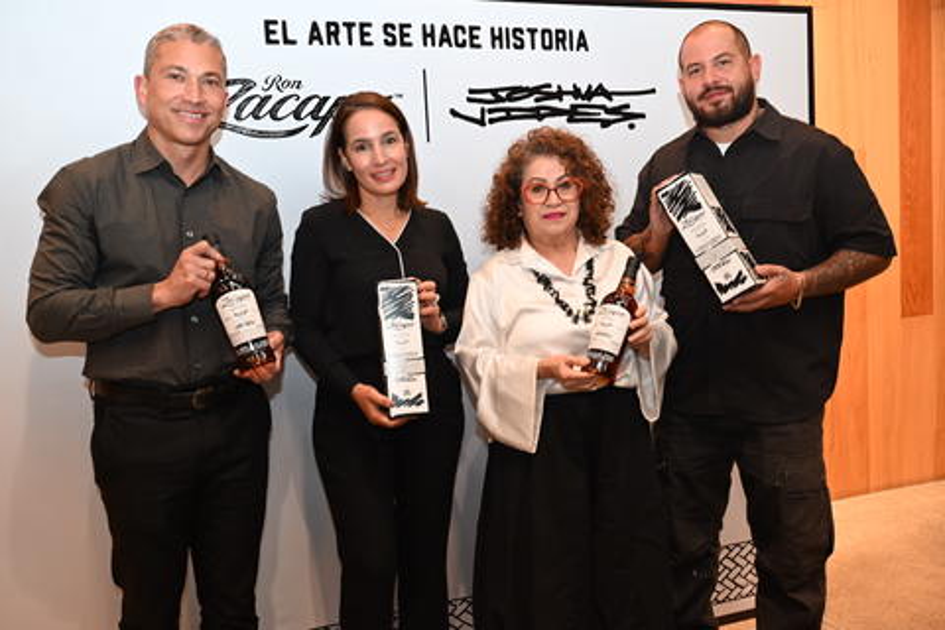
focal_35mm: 35
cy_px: 315
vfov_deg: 37.9
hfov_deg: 54.4
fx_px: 919
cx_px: 472
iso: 1400
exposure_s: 1/60
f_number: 4
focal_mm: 35
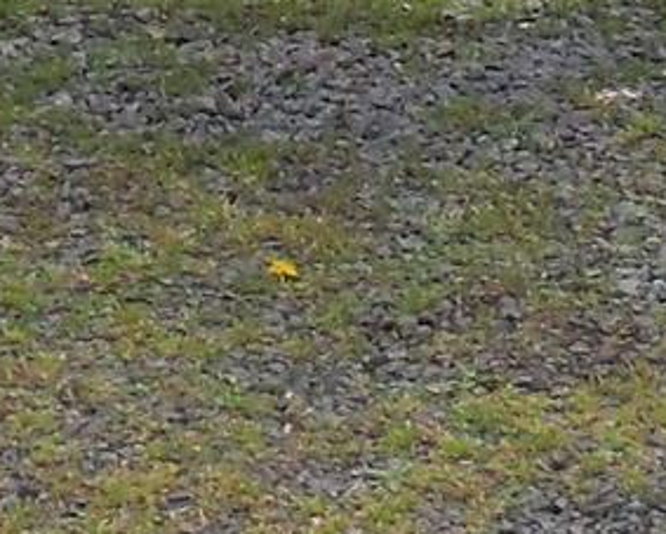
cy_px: -809
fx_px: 4874
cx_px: 617
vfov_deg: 6.0
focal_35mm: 247
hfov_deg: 7.8
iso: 200
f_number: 3.5
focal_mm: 6.2
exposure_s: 1/1000
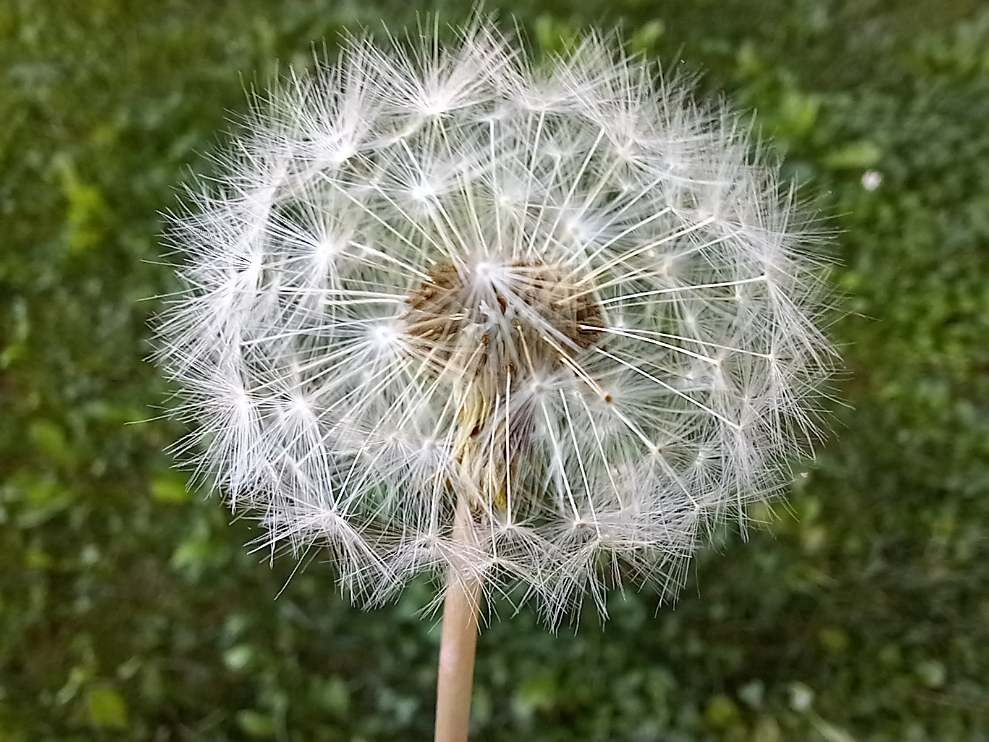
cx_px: 494
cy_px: 371
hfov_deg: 69.4
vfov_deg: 54.9
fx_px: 714
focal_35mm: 25
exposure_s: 1/60
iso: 40
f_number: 2.4
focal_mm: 2.13
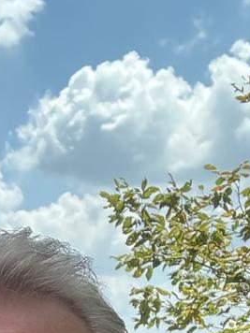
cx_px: -141
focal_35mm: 101
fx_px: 973
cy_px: 500
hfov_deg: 13.6
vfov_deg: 17.5
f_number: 1.9
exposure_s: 1/659
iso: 40
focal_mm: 2.69
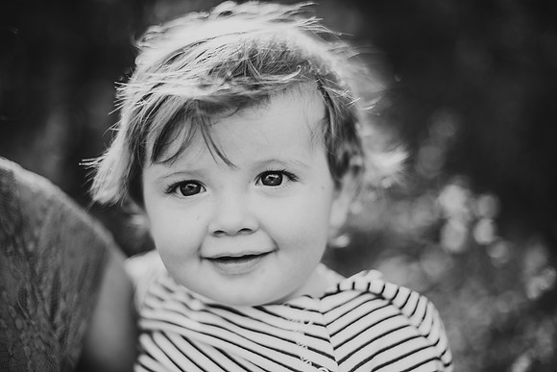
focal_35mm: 50
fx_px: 774
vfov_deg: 27.0
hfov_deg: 39.6
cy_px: 186
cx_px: 278
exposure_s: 1/1600
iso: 200
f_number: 1.8
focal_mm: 50
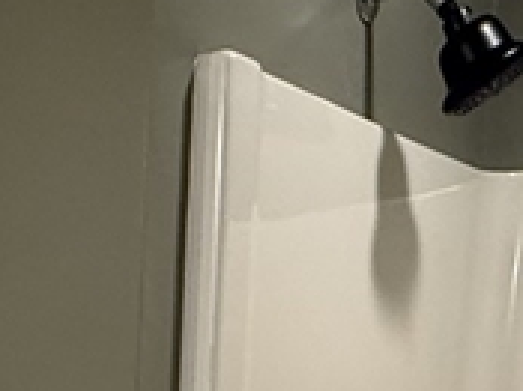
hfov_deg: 22.8
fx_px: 1238
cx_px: -9
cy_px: 839
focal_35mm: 82
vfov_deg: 14.2
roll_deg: +0.1
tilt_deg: -15.8
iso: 320
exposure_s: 1/60
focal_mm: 2.22
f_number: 2.2
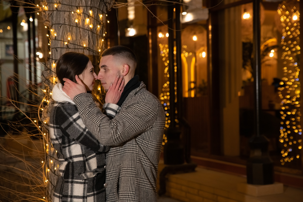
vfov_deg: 19.5
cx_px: 152
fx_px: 589
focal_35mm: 70
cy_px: 101
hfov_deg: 28.8
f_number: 4
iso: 1000
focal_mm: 70
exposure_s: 1/160
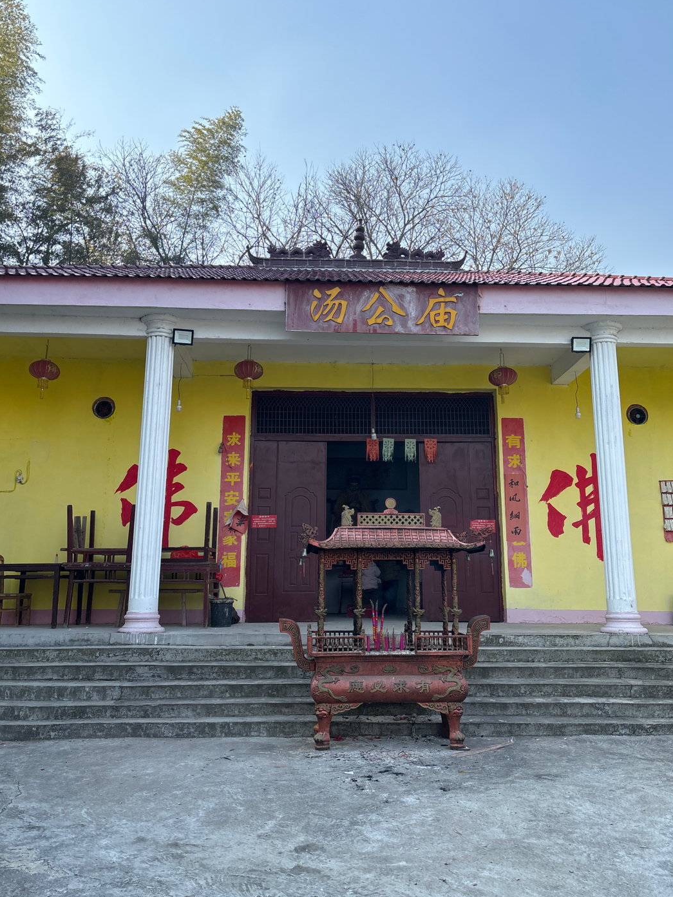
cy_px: 424
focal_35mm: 28
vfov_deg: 63.4
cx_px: 351
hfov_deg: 49.7
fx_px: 726
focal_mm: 5.96
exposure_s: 1/1642
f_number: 1.6
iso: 50
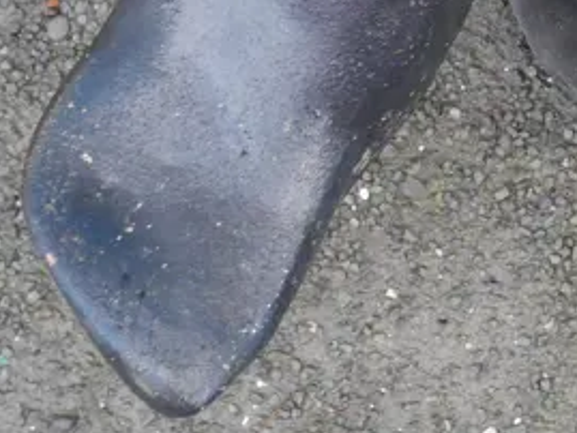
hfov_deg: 16.3
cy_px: -71
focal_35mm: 114
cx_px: 761
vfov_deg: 12.7
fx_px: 1901
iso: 320
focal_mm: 15
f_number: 3.6
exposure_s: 1/60
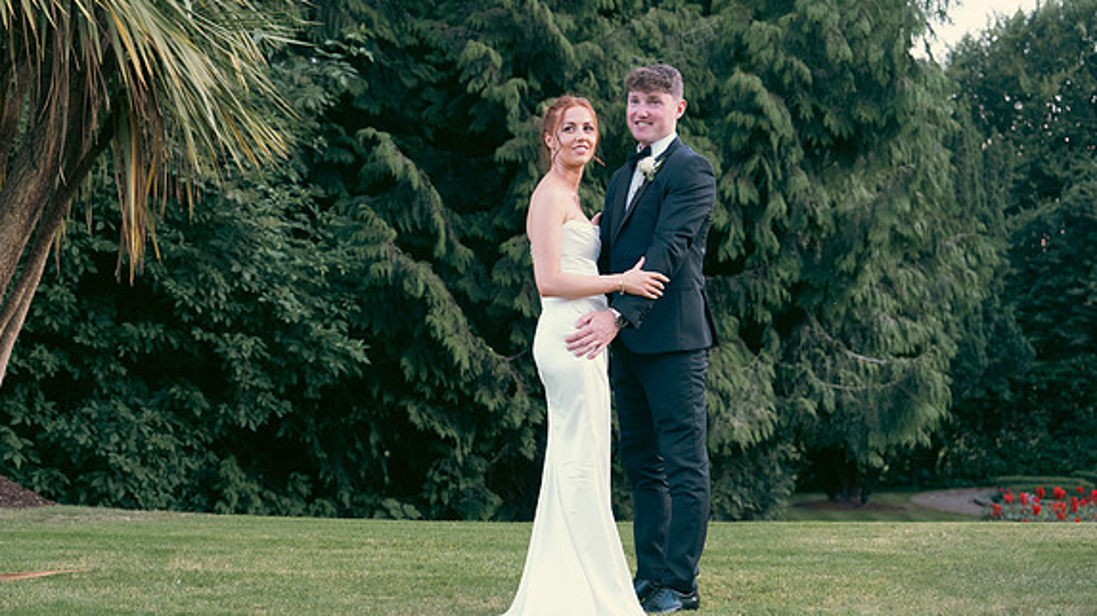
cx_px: 551
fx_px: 1541
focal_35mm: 53
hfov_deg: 39.2
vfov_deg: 22.6
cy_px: 313
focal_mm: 50
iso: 2000
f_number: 3.5
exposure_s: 1/320
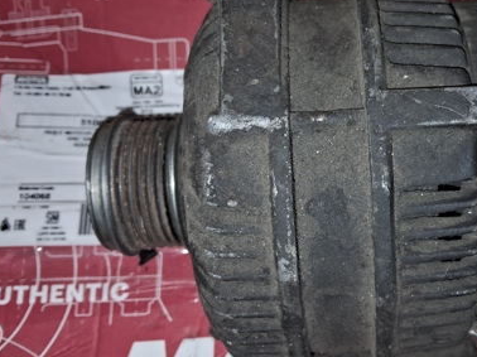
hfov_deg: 42.1
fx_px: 606
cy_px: 165
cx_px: 334
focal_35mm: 44
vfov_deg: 32.8
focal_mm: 3.98
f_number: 1.8
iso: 80
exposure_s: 1/50
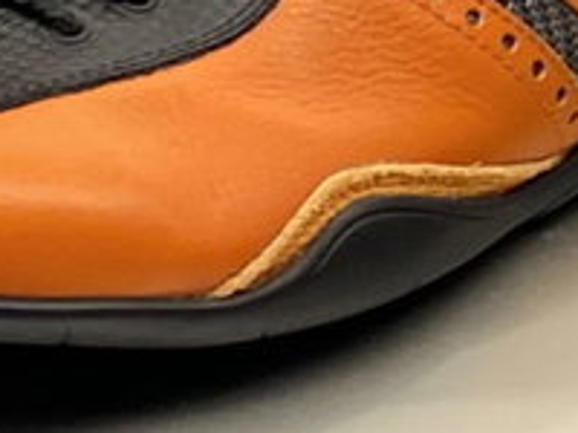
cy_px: -753
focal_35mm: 208
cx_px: 722
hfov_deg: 9.4
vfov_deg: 6.6
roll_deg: -0.8
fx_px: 3473
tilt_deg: -5.8
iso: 125
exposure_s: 1/100
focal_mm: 4.25
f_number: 1.8
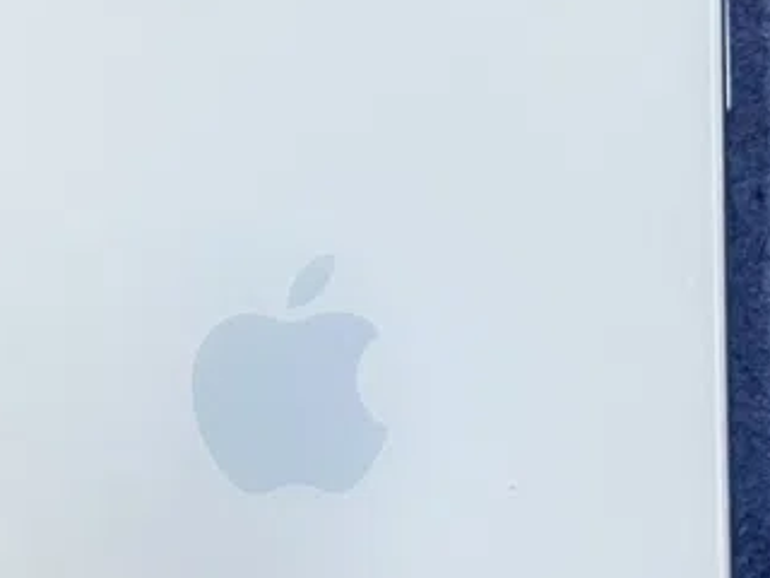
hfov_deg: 36.6
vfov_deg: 28.0
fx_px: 1157
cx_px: 296
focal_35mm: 52
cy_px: 325
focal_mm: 5.1
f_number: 1.6
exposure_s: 1/50
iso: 400
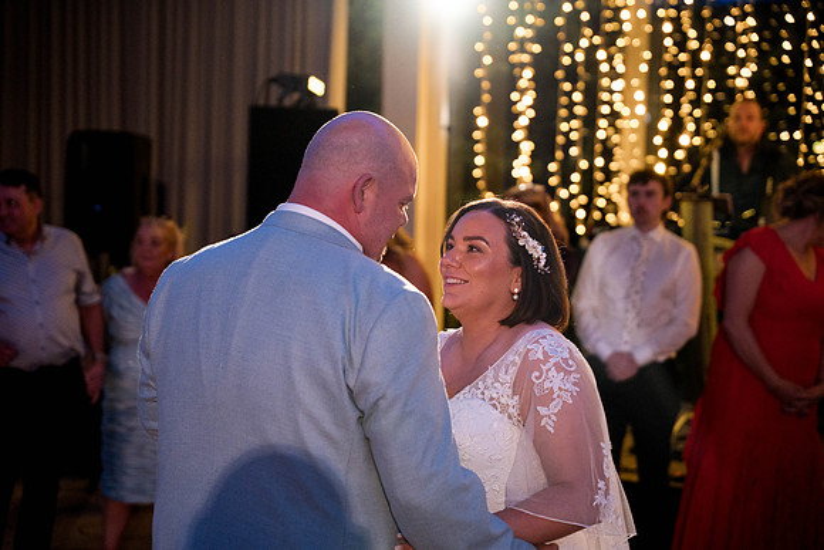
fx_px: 1603
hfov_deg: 28.8
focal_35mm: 70
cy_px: 275
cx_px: 412
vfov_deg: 19.5
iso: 2500
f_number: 2.8
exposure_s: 1/250
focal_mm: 70
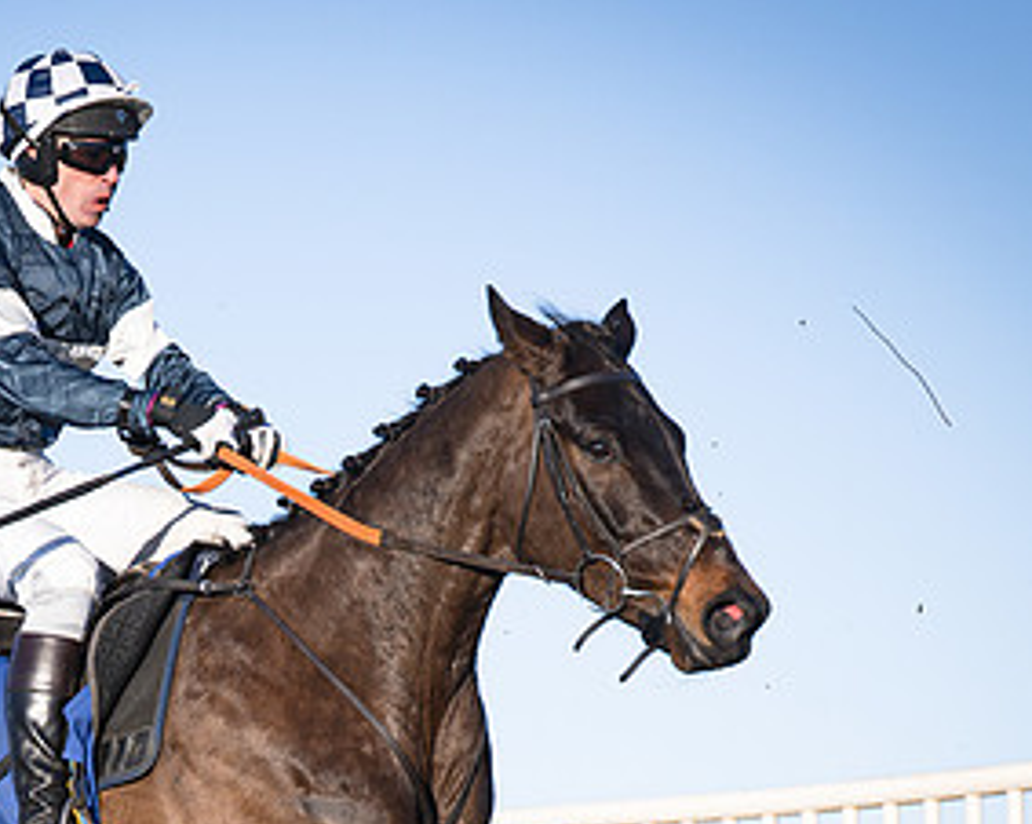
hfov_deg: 8.0
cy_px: 828
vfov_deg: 6.4
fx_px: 7386
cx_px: 219
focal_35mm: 242
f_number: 2.8
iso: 100
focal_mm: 70
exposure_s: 1/2000
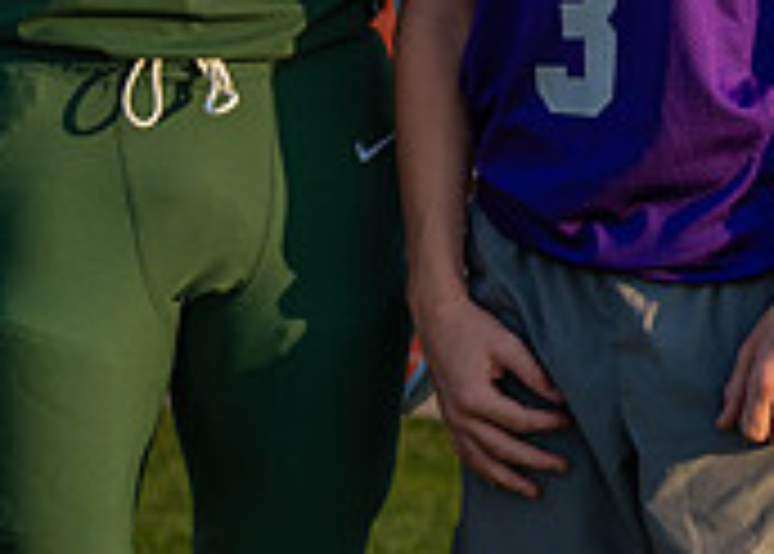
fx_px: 6157
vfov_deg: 5.1
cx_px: 496
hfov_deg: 7.2
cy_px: -458
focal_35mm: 280
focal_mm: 70
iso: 160
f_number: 2.8
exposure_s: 1/1600
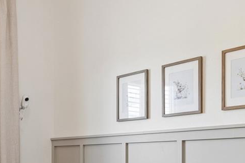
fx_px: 340
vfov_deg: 25.8
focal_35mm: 50
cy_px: 157
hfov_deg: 37.9
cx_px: 43
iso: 100
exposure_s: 1/13
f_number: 7.1
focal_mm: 10
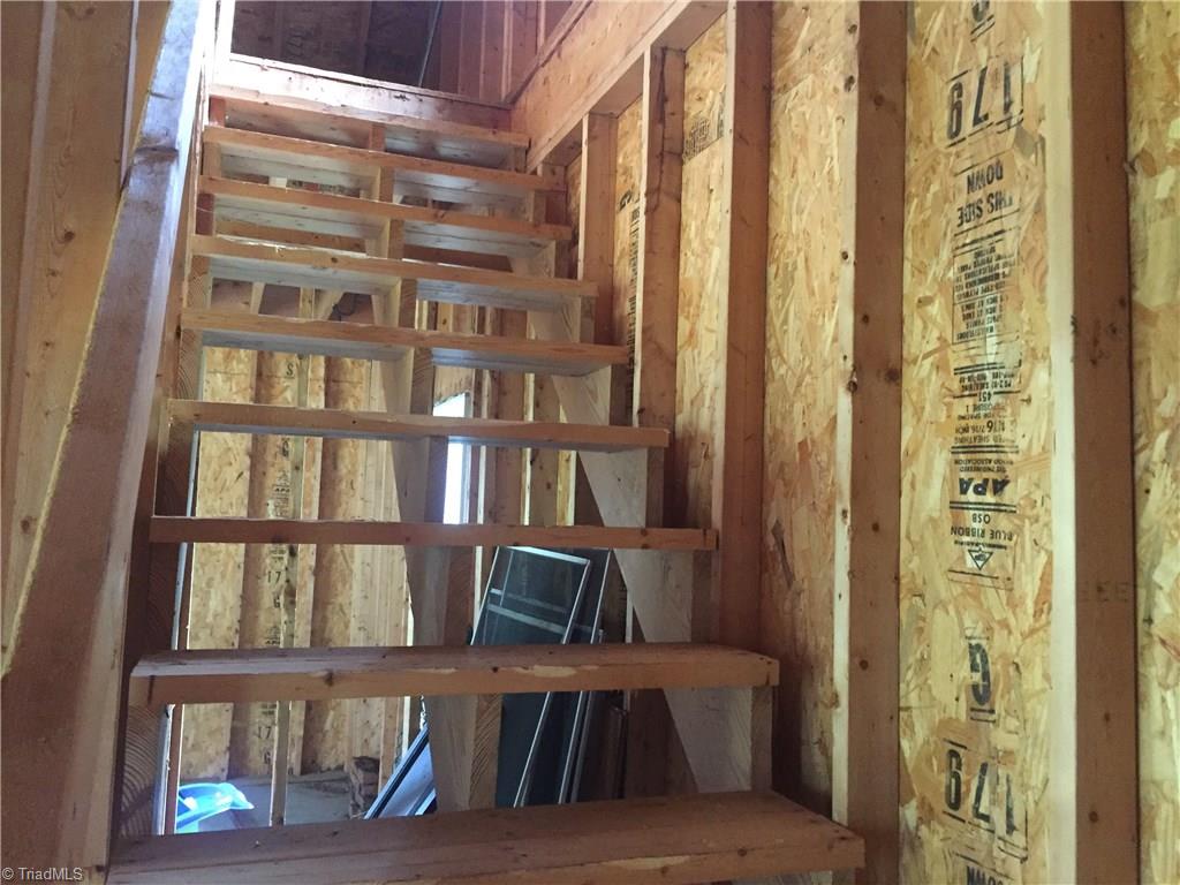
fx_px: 989
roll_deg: -2.8
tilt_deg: +5.4
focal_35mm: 29
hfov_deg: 61.7
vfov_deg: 48.2
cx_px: 590
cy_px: 442
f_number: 2.2
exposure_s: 1/15
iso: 320
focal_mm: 4.15
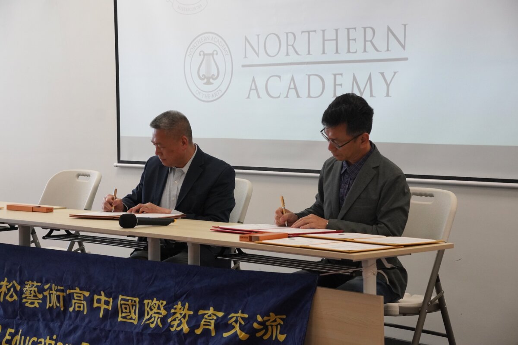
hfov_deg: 27.0
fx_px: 1079
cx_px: 259
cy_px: 172
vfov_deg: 18.2
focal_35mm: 75
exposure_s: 1/200
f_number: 6.3
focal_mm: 50
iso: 1600
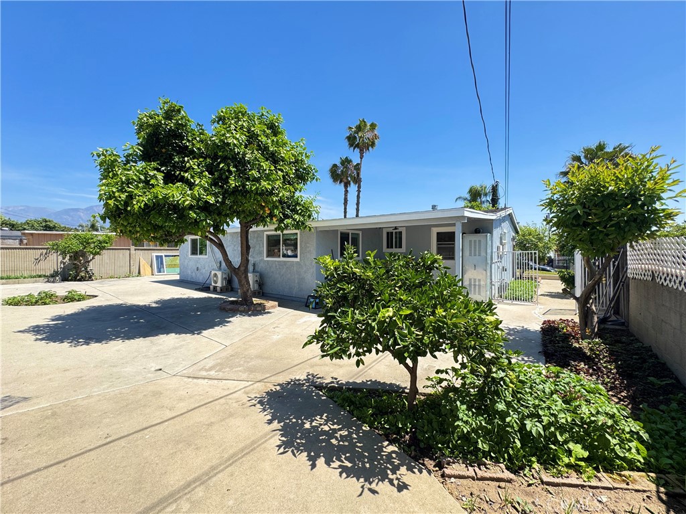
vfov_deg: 85.7
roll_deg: +0.2
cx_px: 343
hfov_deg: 102.1
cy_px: 257
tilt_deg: -1.3
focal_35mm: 14
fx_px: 277
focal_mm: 2.22
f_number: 2.2
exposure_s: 1/605
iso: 40
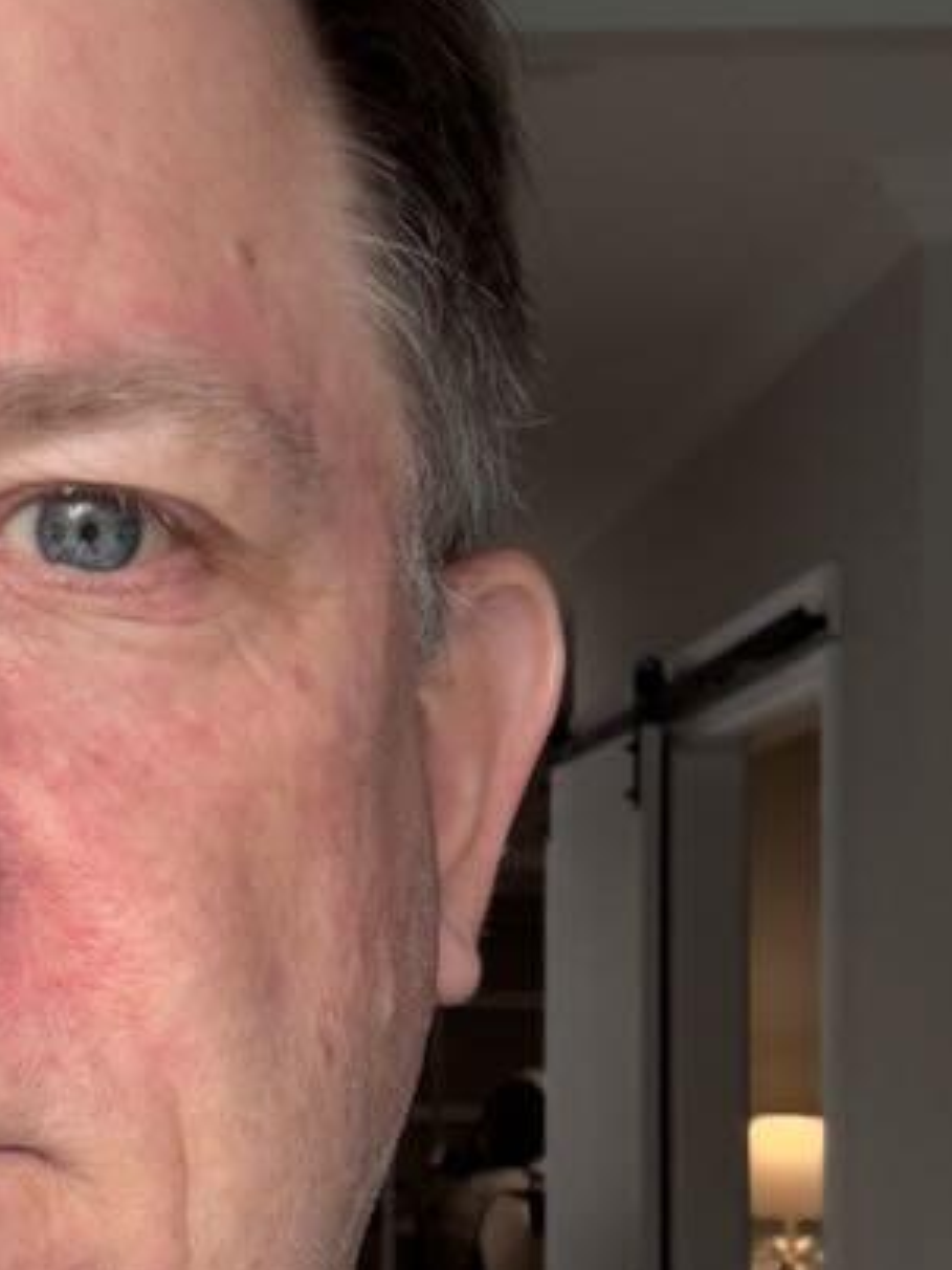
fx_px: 3484
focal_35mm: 95
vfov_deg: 20.6
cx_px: -182
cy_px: 786
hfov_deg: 15.0
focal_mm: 2.69
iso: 50
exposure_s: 1/122
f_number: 1.9
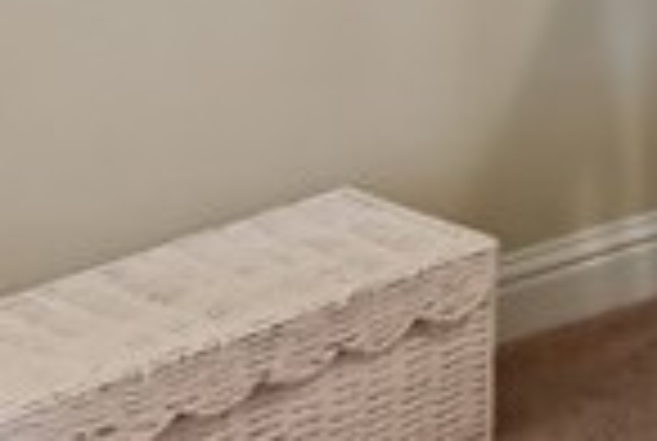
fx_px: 1792
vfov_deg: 11.6
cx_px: 2142
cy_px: -601
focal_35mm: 98
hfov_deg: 10.4
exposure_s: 1/160
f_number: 3.5
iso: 1250
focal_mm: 14
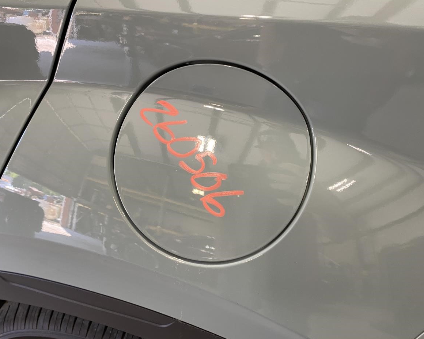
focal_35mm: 28
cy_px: 171
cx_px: 195
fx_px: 351
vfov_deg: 51.5
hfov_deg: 62.1
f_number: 1.8
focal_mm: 4.25
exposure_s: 1/64
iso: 125
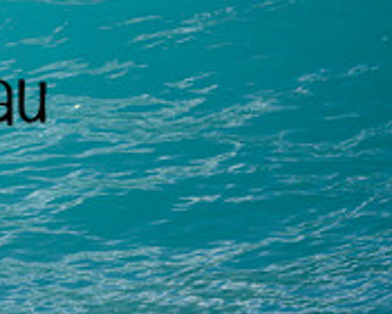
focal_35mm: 2877
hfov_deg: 0.7
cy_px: 4
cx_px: -220
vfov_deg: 0.5
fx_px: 33378
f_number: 6.3
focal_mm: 800
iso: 280
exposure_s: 1/2500
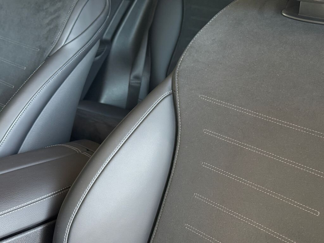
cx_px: 162
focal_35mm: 48
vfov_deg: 30.3
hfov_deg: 39.7
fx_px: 449
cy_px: 122
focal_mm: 6.76
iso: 200
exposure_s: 1/60
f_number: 1.78
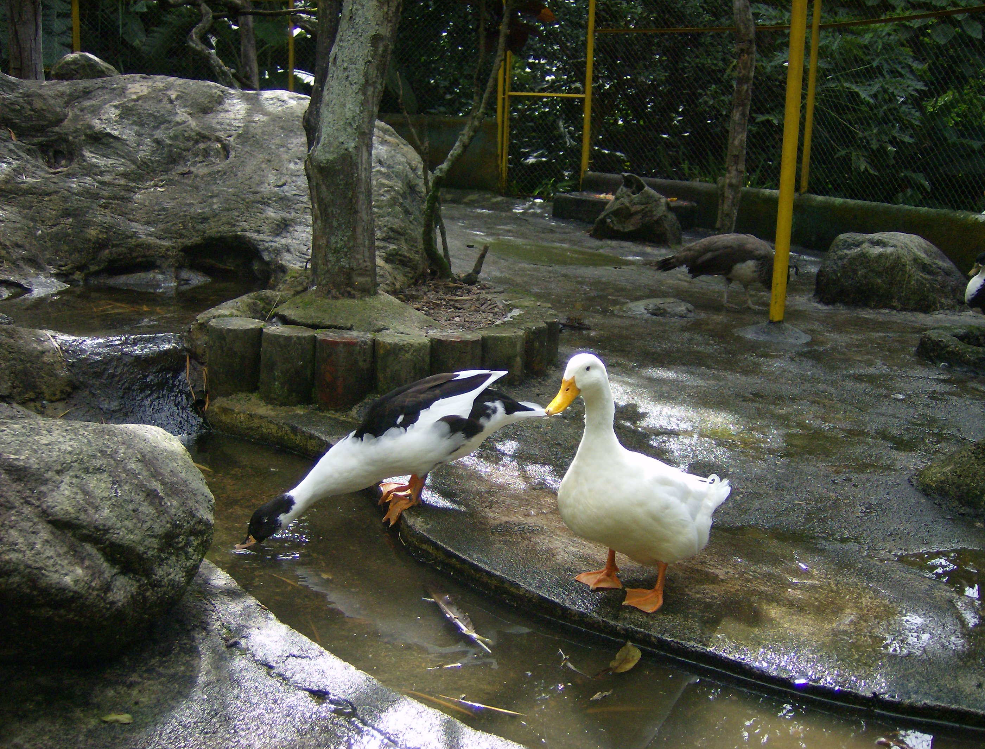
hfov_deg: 51.1
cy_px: 374
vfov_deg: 40.0
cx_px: 492
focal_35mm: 36
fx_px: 1029
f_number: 2.8
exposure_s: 1/462
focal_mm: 6
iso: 100
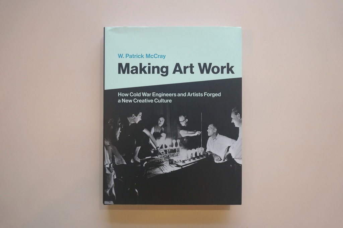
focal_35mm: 30
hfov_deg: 62.0
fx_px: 285
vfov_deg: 43.5
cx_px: 172
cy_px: 114
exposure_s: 1/80
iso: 800
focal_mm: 20
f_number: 7.1
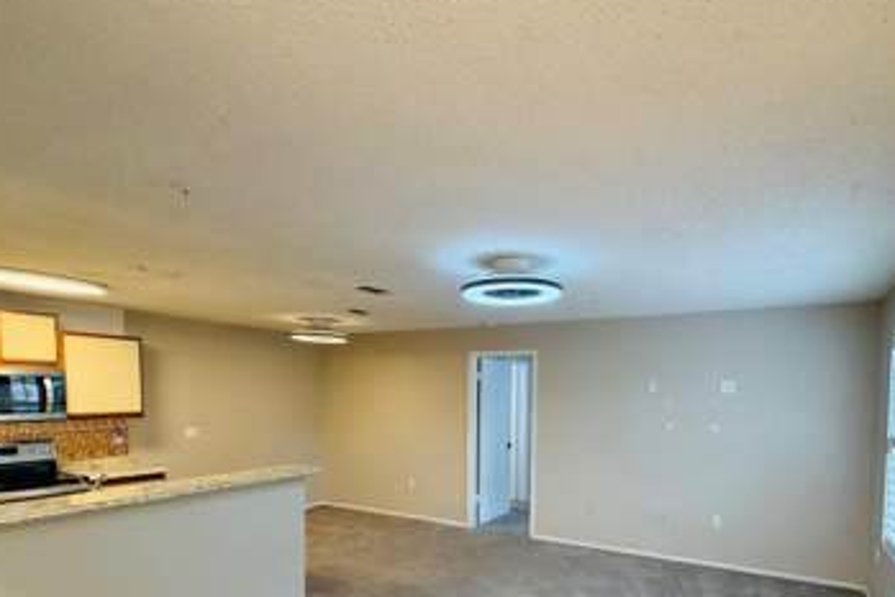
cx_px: 518
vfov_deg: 59.7
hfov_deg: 83.3
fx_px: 497
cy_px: 423
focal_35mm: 20
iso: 160
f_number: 2.2
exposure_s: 1/60
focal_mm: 2.22
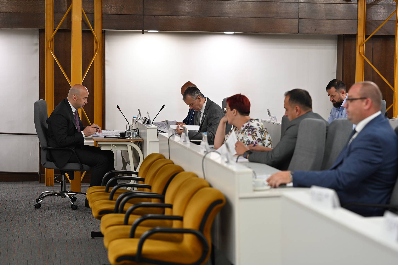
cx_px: 199
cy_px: 132
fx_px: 940
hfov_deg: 23.9
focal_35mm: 85
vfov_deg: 16.1
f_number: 2.8
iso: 900
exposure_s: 1/125
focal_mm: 85
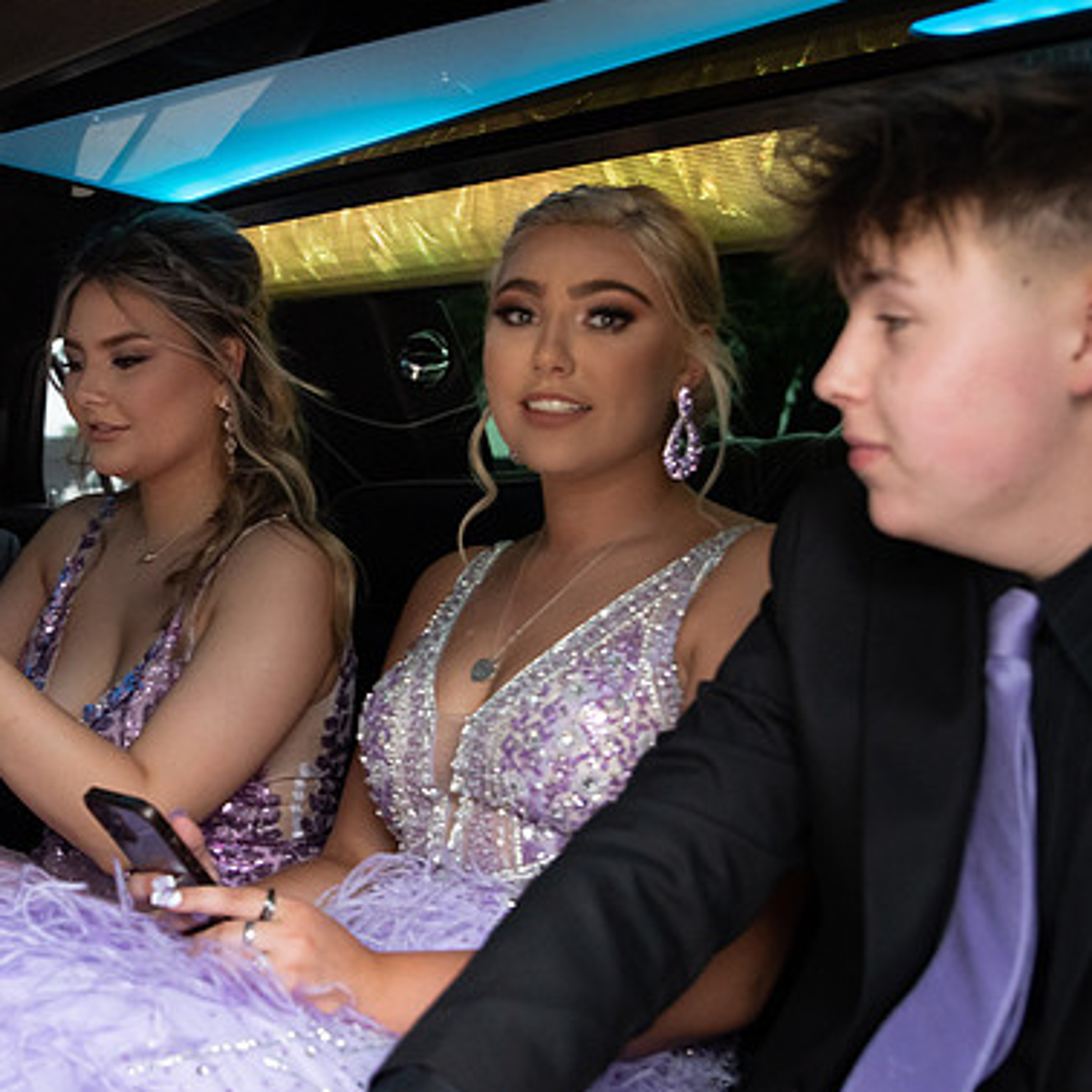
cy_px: 539
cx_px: 298
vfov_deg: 36.1
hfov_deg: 35.4
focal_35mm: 47
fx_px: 1677
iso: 1600
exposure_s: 1/320
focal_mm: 24
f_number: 2.8
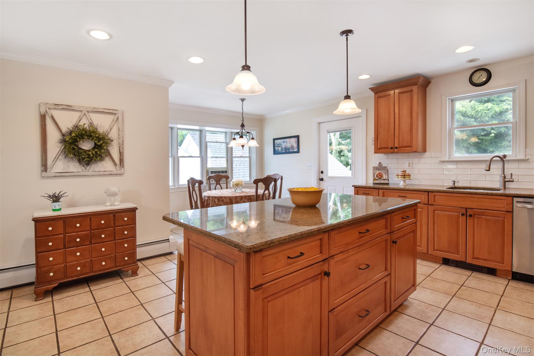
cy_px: 178
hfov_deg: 95.0
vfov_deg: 72.0
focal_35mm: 16
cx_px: 267
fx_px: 245
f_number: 11
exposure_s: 1/50
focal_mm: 11
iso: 640
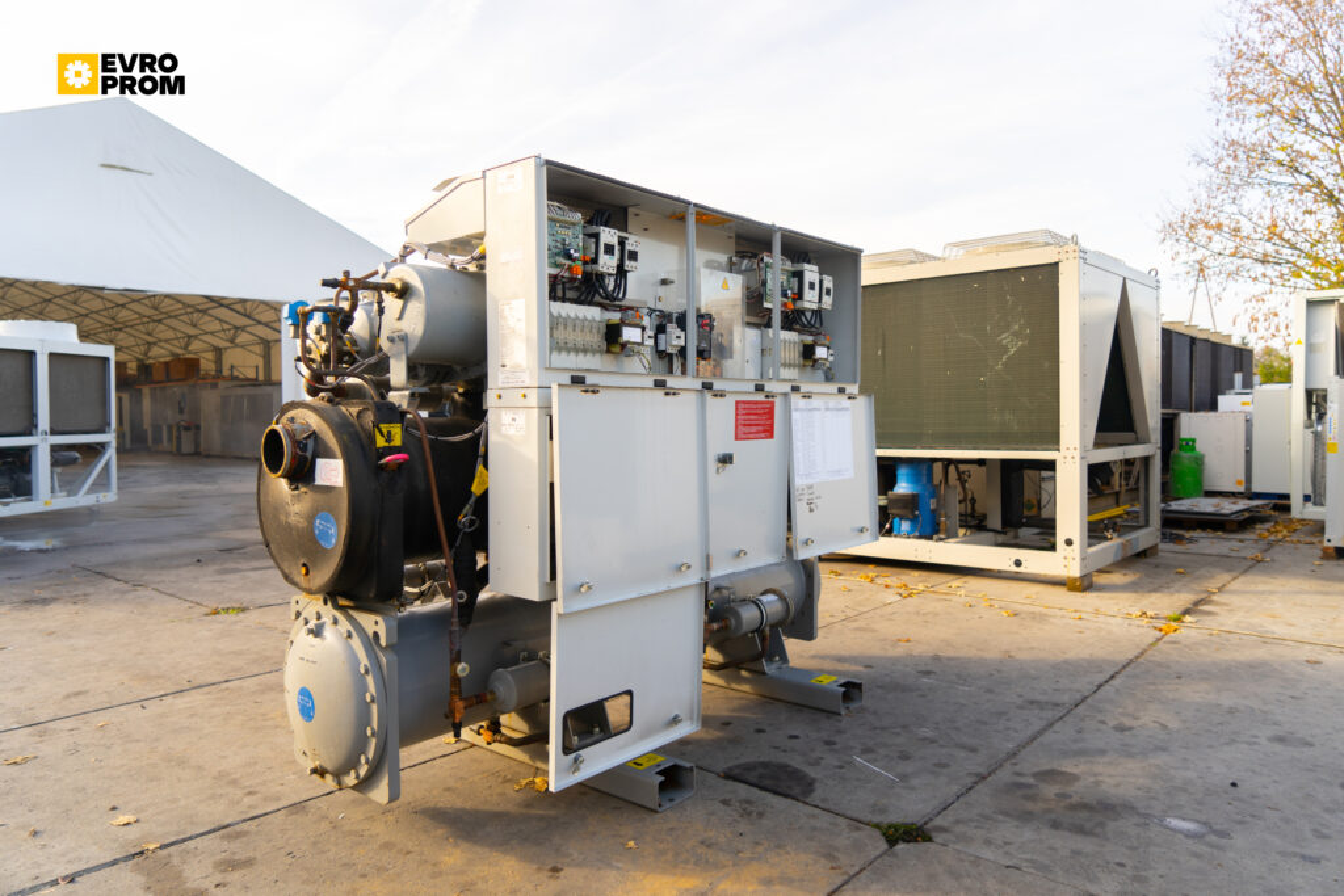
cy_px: 448
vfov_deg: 53.1
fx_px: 896
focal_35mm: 24
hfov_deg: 73.7
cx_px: 672
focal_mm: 24
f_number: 4
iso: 100
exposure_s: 1/320
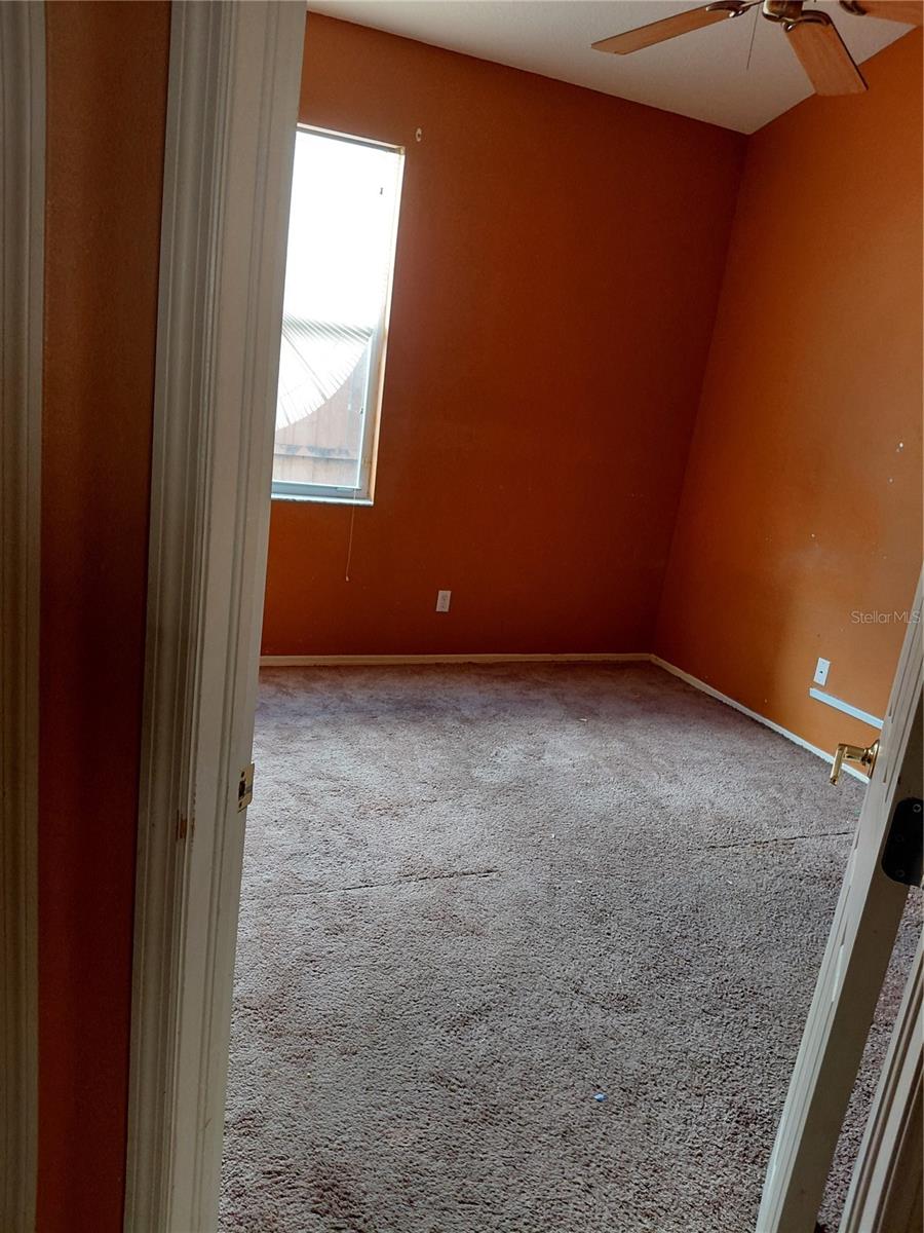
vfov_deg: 69.4
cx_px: 462
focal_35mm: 25
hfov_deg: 54.9
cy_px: 616
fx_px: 890
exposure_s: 1/60
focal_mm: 4.69
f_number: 1.8
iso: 160
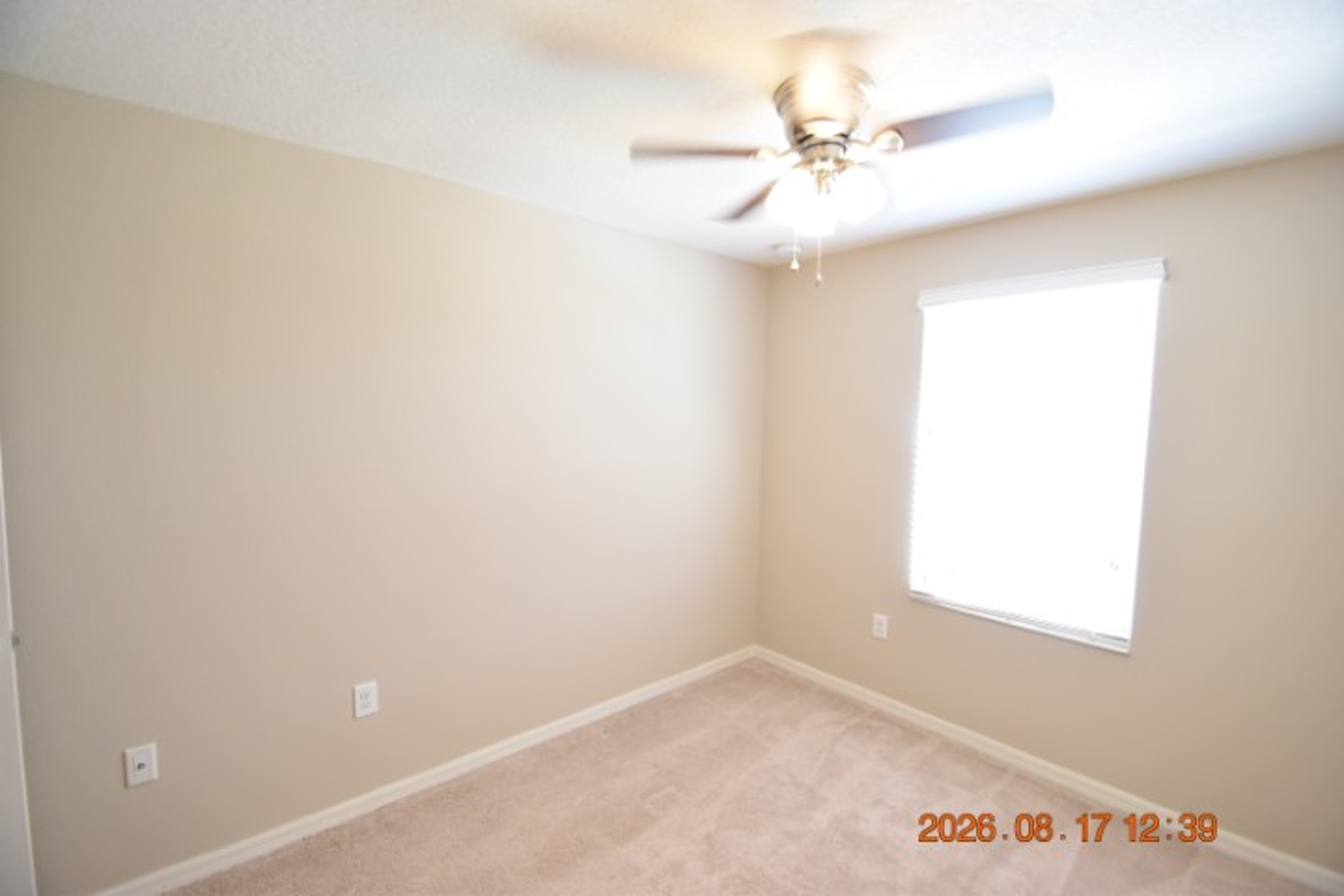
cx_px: 672
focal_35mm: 15
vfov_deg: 77.3
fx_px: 560
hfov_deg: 100.4
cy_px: 448
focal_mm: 10
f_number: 3.5
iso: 900
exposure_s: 1/60
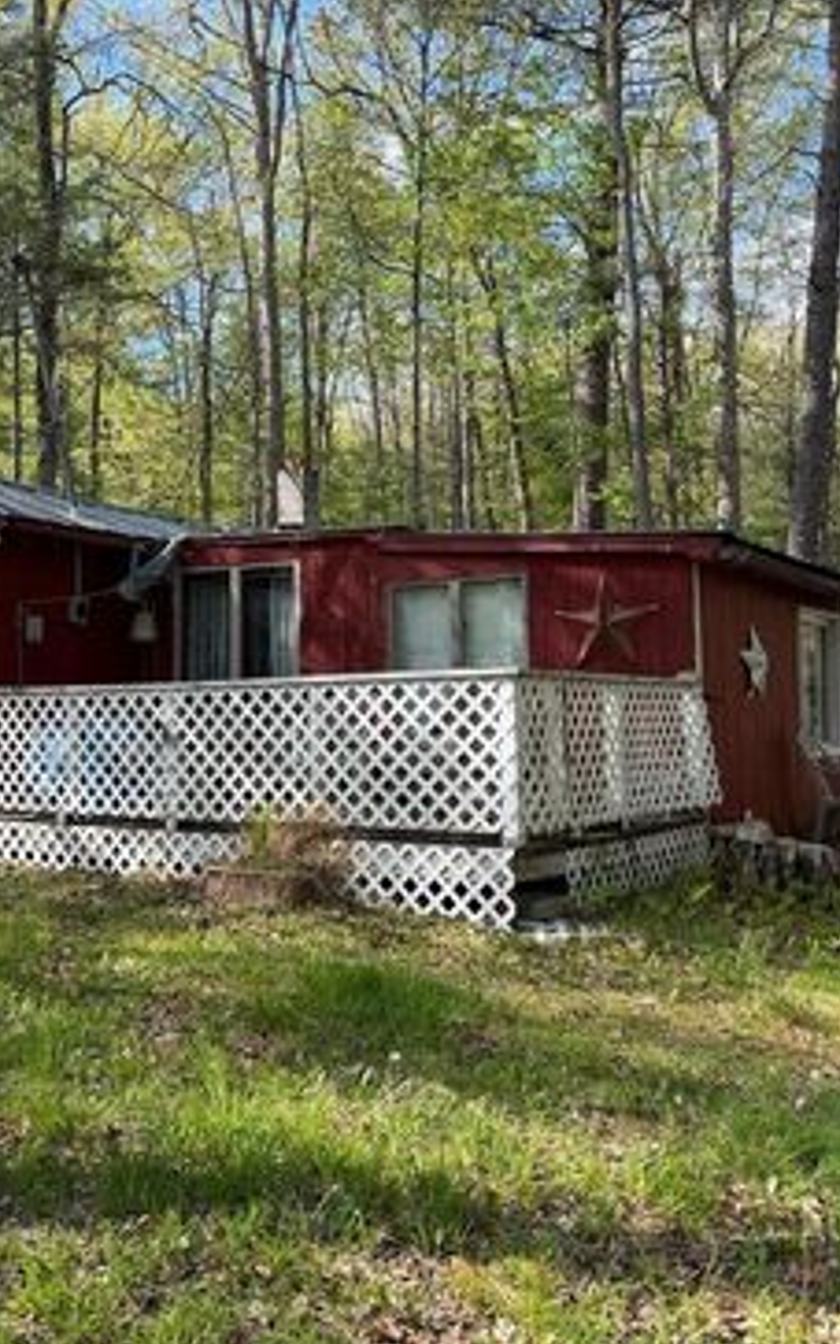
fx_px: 1281
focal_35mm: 35
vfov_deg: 55.3
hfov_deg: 35.2
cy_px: 665
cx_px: 178
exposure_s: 1/992
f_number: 1.78
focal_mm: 6.76
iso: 80
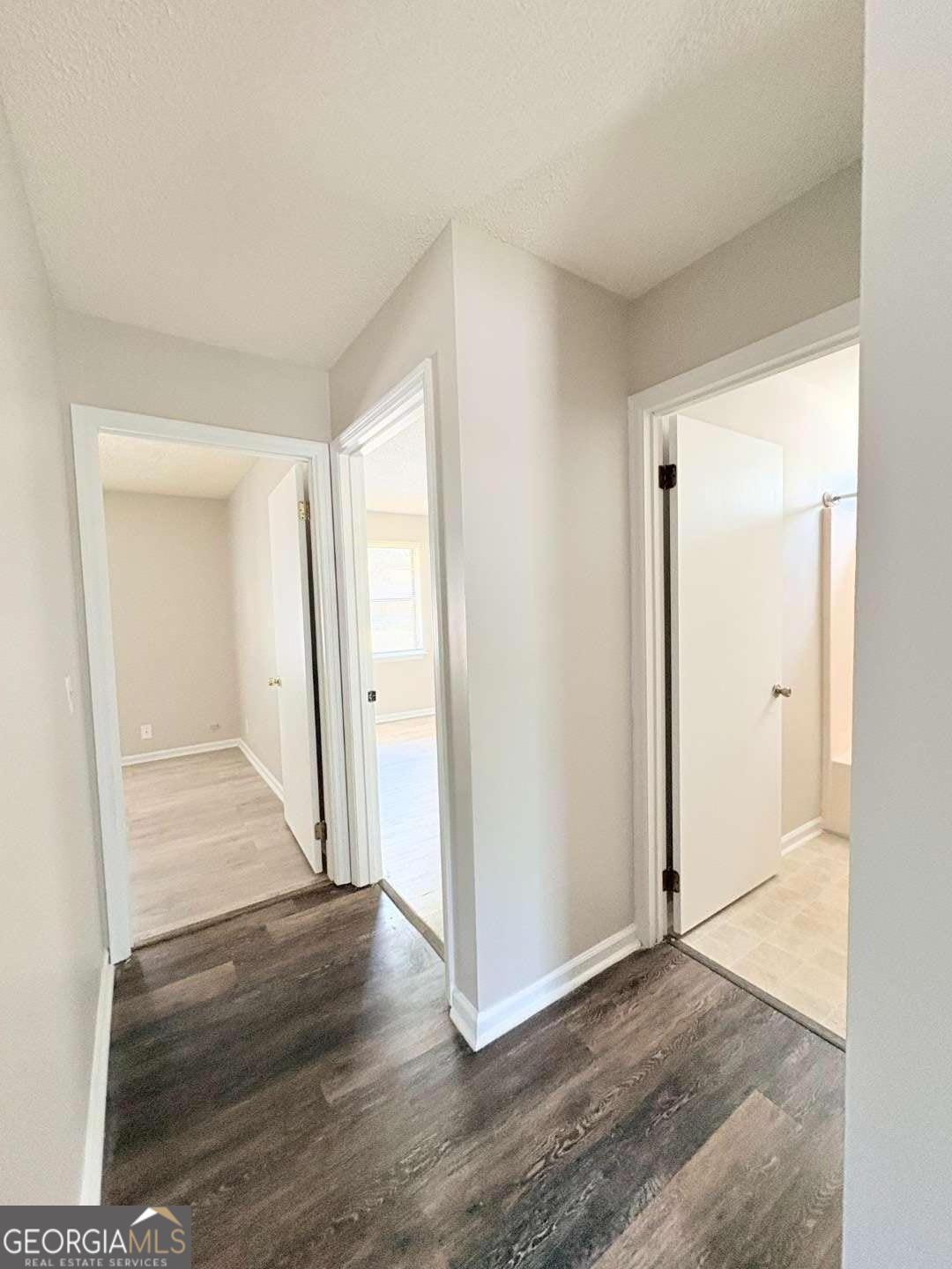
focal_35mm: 14
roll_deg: +1.3
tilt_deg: -3.9
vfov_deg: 102.1
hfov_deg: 85.7
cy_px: 634
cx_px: 476
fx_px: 513
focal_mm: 2.22
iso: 400
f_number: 2.2
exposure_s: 1/60
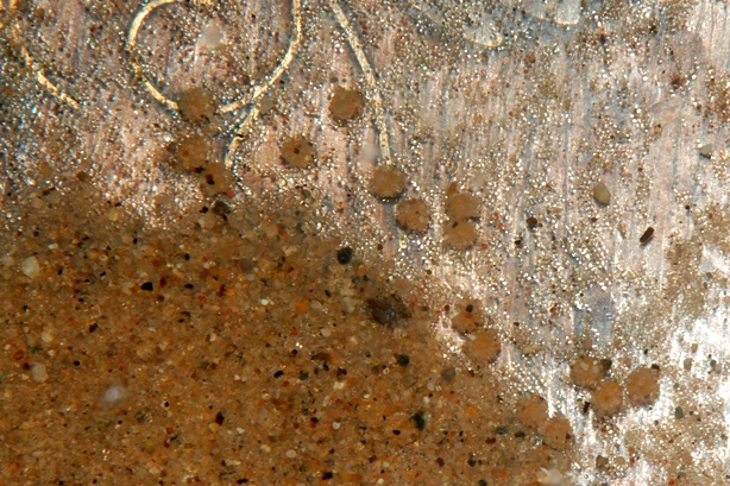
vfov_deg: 6.8
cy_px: 243
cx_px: 365
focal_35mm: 202
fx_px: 4105
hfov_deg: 10.2
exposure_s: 1/500
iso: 320
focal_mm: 135
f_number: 29
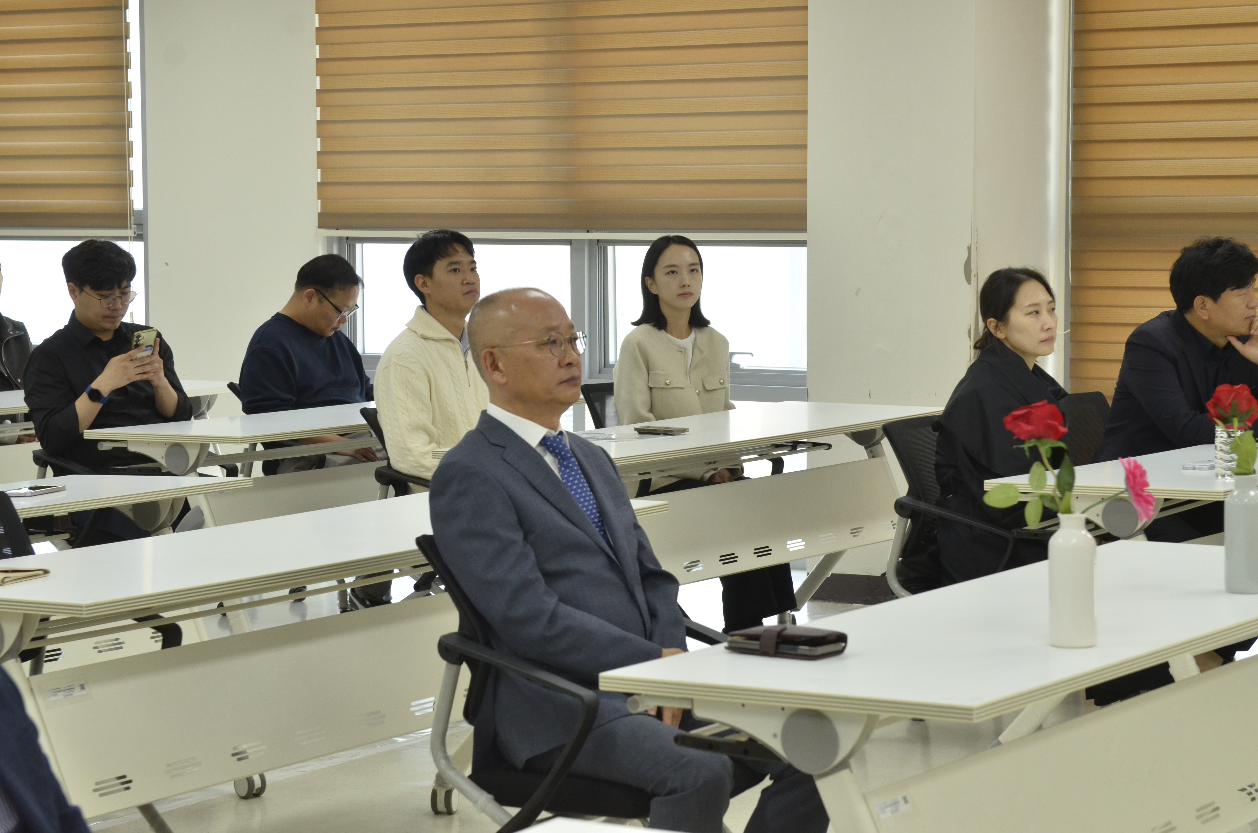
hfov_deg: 24.7
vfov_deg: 16.5
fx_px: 2877
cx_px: 629
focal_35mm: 82
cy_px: 416
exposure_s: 1/180
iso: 1250
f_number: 6.7
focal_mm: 55
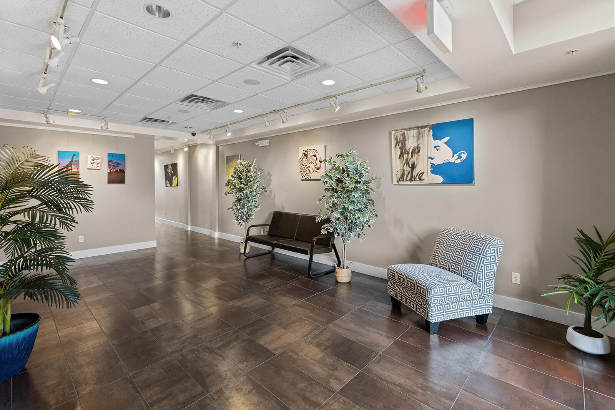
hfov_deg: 96.7
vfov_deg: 73.8
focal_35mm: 16
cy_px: 205
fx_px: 273
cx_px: 308
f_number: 5.6
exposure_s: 1/50
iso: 1000
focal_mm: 16
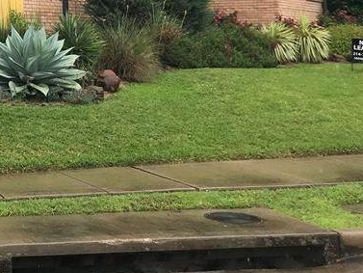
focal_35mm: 76
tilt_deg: +9.9
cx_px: -65
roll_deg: -0.9
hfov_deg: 23.6
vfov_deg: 18.0
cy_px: -93
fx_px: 797
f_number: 1.8
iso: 20
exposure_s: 1/1597
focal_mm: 3.99
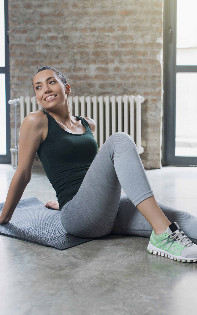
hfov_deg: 23.8
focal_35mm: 54
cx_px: 139
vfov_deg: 37.5
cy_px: 156
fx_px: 464
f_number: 2.8
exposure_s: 1/50
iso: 400
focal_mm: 35
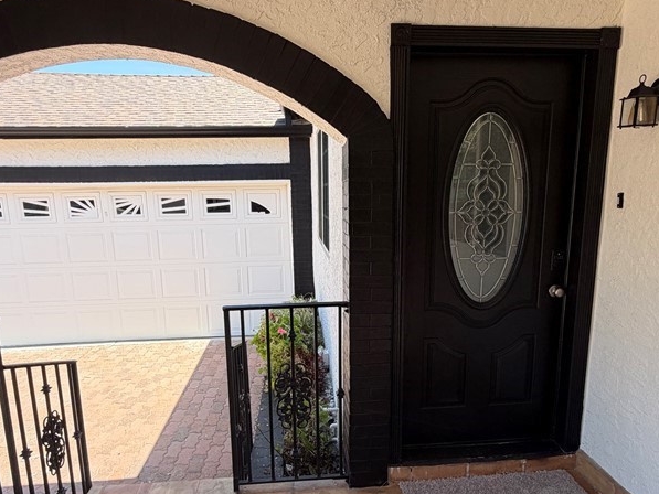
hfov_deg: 71.6
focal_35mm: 24
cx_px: 329
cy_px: 275
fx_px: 457
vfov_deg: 56.7
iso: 64
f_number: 2.2
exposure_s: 1/498
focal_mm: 2.22
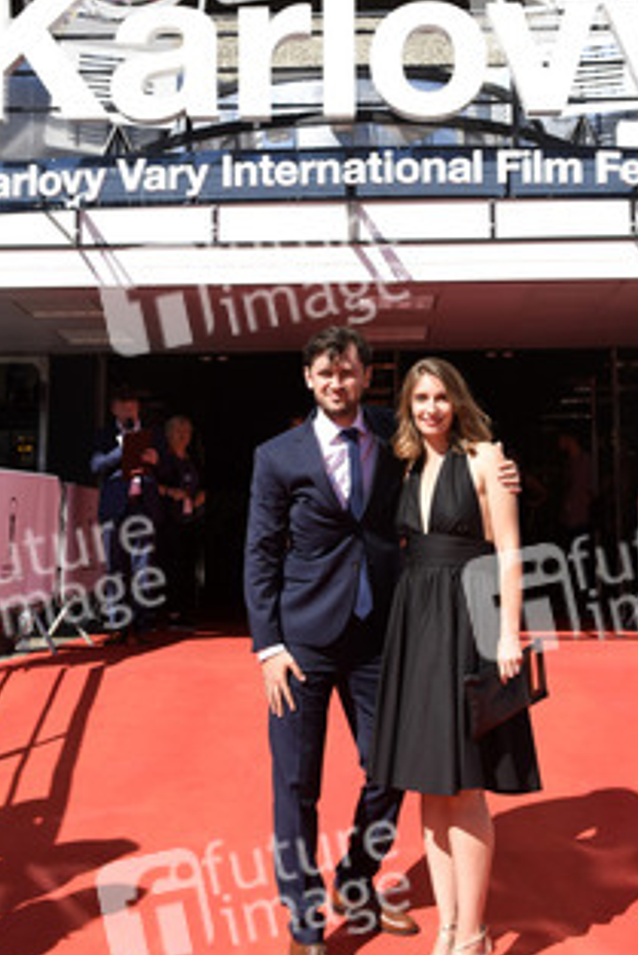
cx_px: 342
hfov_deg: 29.3
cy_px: 436
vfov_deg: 42.7
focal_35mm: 46
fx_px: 1221
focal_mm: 24
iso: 320
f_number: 5.6
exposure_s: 1/1250
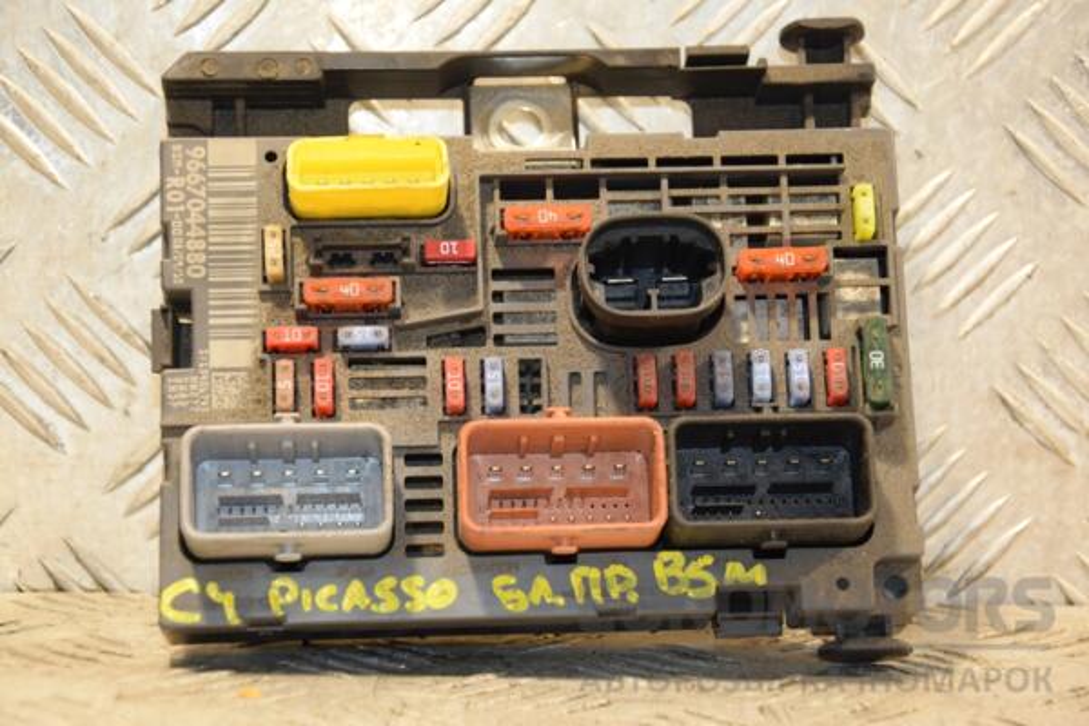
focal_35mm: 99
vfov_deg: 13.8
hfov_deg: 20.6
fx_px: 2995
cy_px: 363
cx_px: 544
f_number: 5.3
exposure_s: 1/100
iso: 800
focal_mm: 66
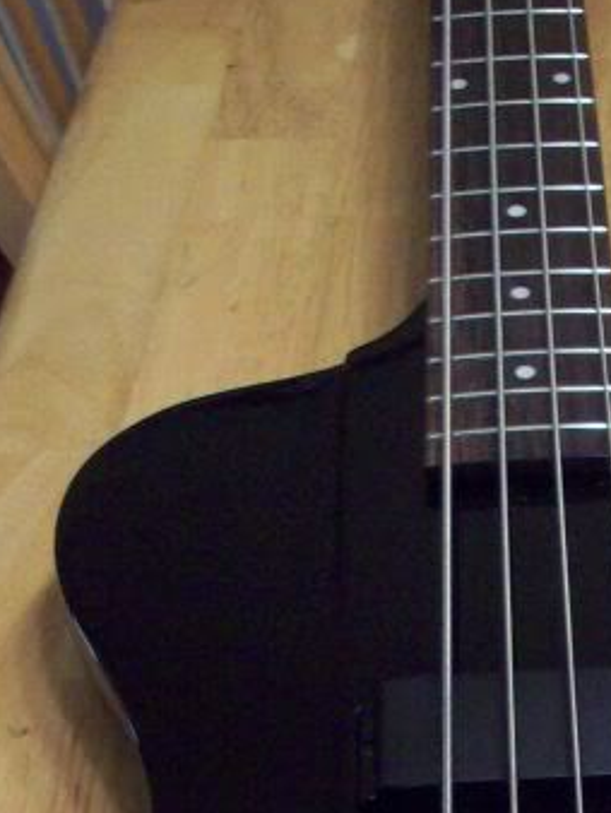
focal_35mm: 112
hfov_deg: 13.1
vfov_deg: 17.1
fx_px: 2633
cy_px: 854
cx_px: 565
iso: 160
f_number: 2.8
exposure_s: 1/17
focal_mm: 6.2
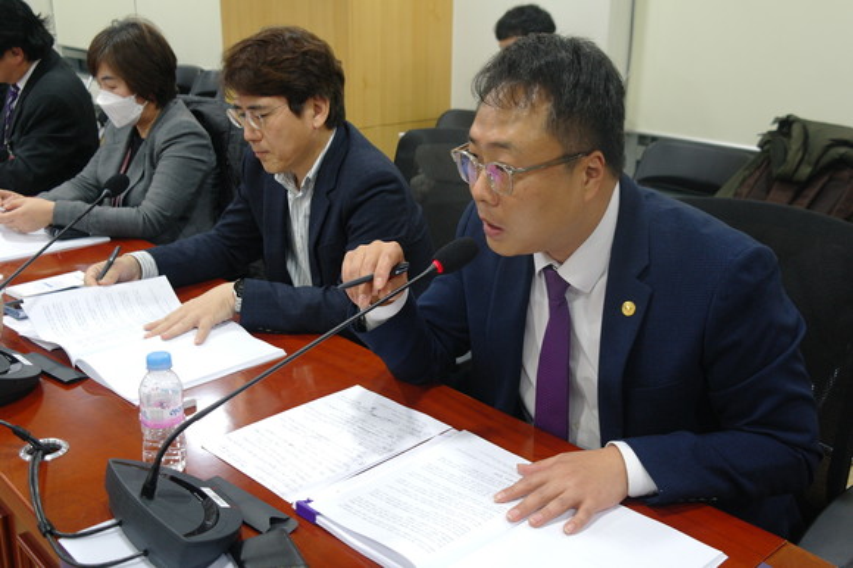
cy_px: 284
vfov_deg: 36.8
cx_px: 426
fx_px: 852
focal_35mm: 36
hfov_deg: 53.2
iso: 400
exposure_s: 1/25
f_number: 4
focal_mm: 24
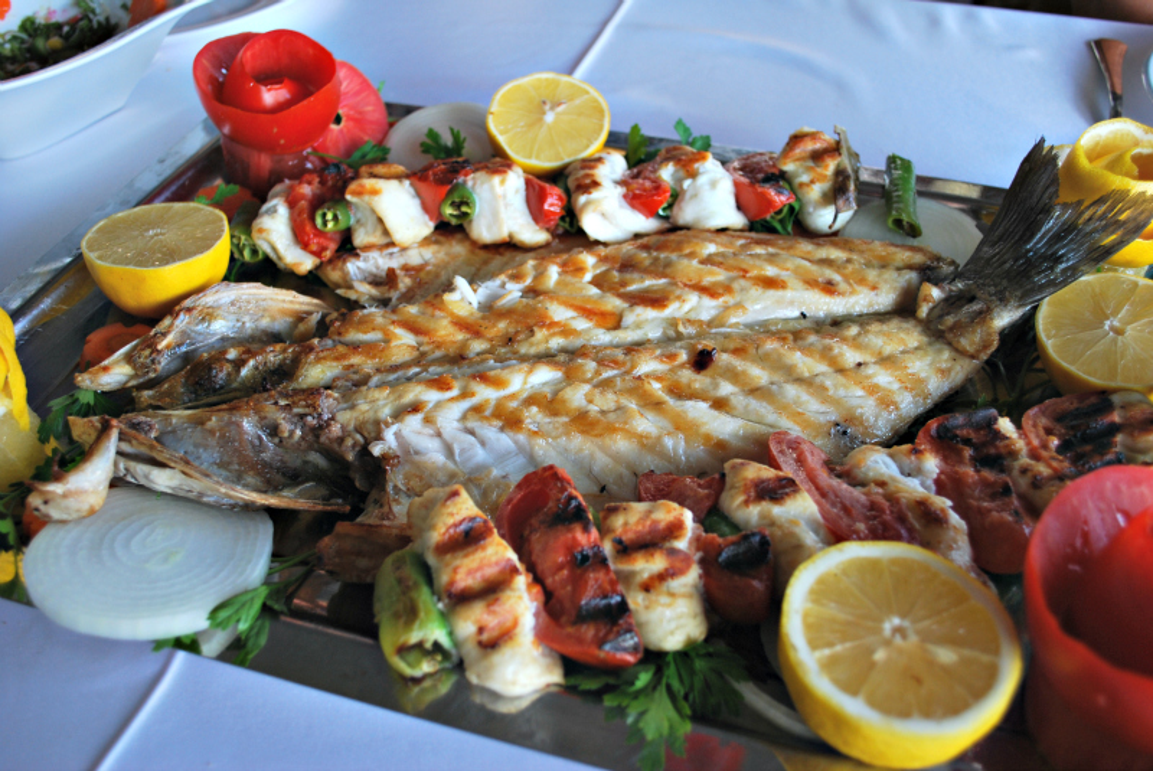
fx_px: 1058
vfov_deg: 40.0
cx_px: 576
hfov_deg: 57.2
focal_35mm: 33
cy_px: 386
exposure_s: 1/40
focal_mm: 22
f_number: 4
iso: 200
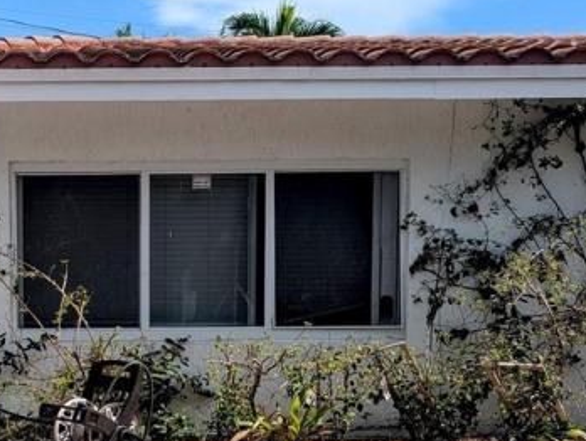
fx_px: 1119
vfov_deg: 22.1
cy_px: 345
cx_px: 56
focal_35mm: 66
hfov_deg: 28.2
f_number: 1.68
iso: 21
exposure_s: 1/1025
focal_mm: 6.9
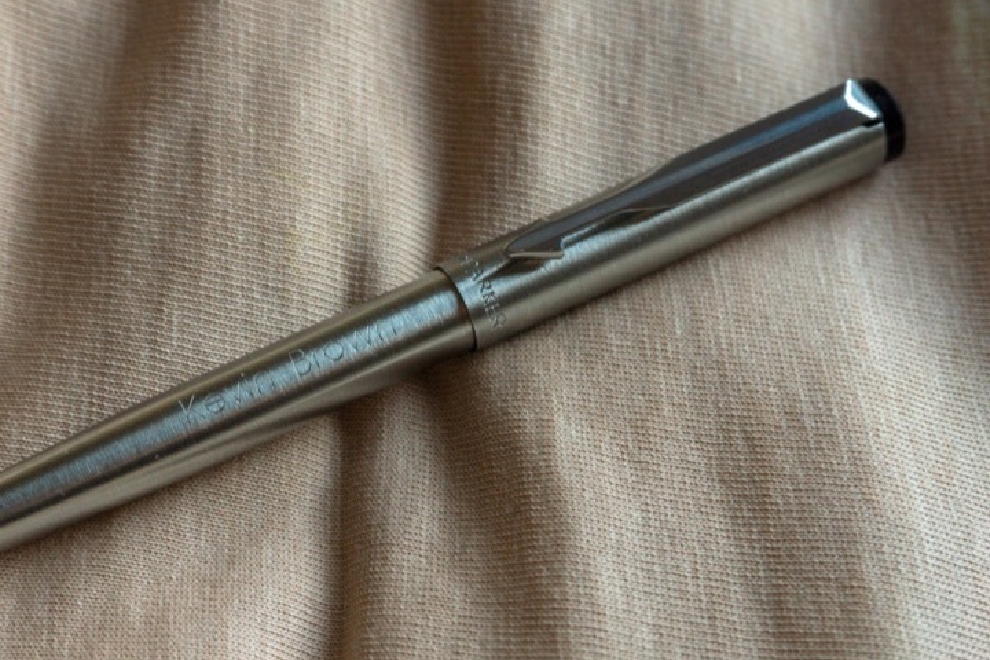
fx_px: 1670
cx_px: 368
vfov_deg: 22.3
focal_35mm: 61
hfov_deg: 32.8
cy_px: 351
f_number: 5.6
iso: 100
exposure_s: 1/15
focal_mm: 27
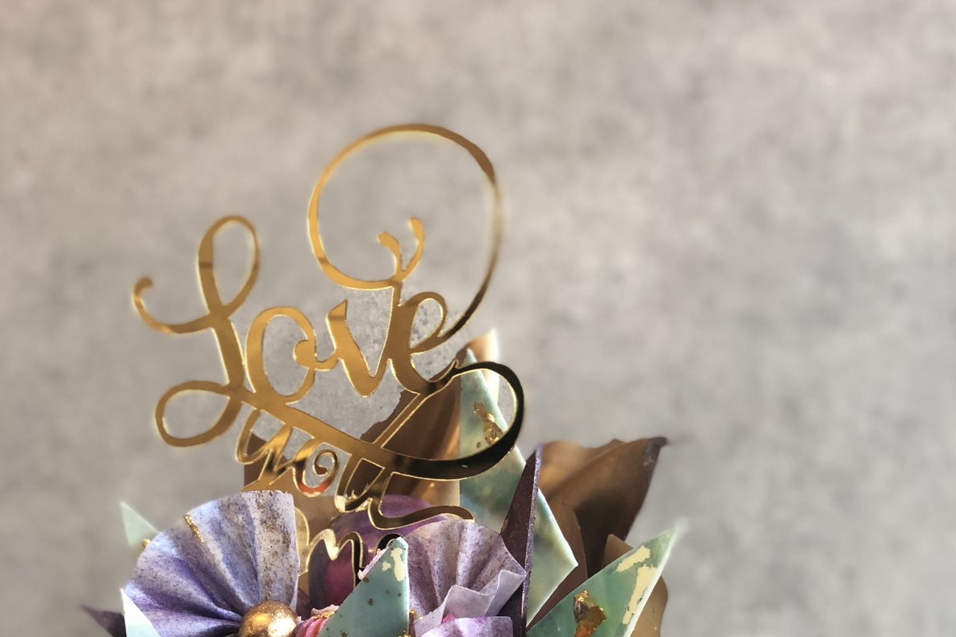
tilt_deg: -3.8
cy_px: 627
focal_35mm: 73
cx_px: 477
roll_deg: -1.2
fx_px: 1938
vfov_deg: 18.2
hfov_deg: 27.7
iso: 50
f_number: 2.4
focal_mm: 6
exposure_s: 1/50
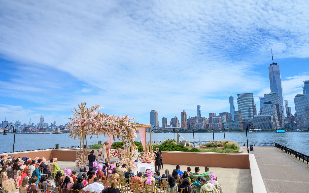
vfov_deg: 49.3
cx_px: 151
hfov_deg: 72.5
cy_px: 90
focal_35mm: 25
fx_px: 211
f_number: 22
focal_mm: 24
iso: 1600
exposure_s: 1/500
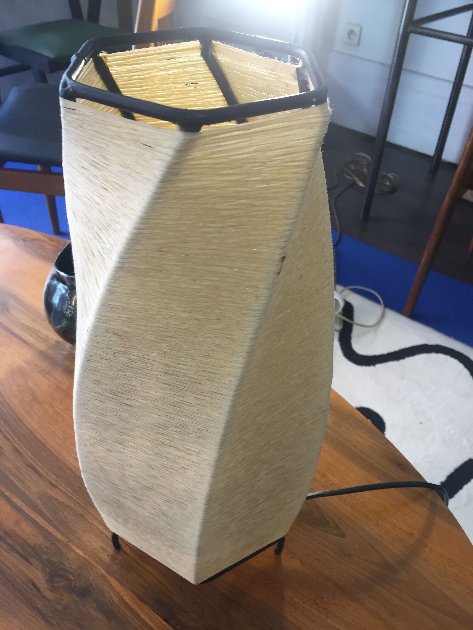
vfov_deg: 61.7
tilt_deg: -41.6
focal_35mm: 29
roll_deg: -1.3
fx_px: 528
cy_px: 315
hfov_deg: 48.2
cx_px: 236
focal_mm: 4.15
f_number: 2.2
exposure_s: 1/33
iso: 80
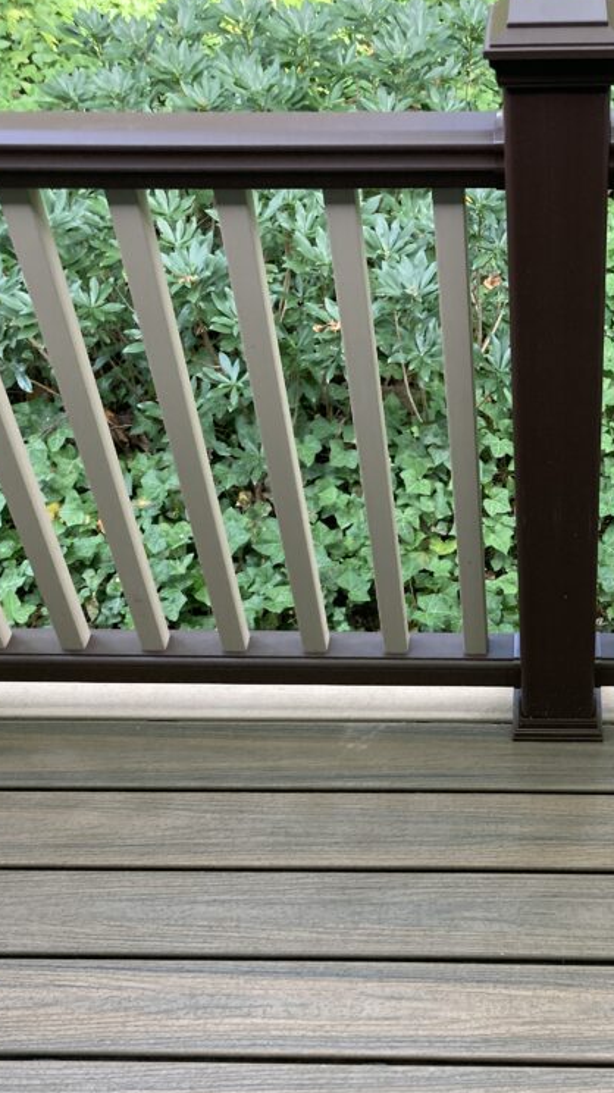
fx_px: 1217
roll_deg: +0.3
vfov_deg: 48.1
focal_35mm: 42
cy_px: 661
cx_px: 543
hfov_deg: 27.4
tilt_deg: -43.2
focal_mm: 3.99
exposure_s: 1/60
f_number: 1.8
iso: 100
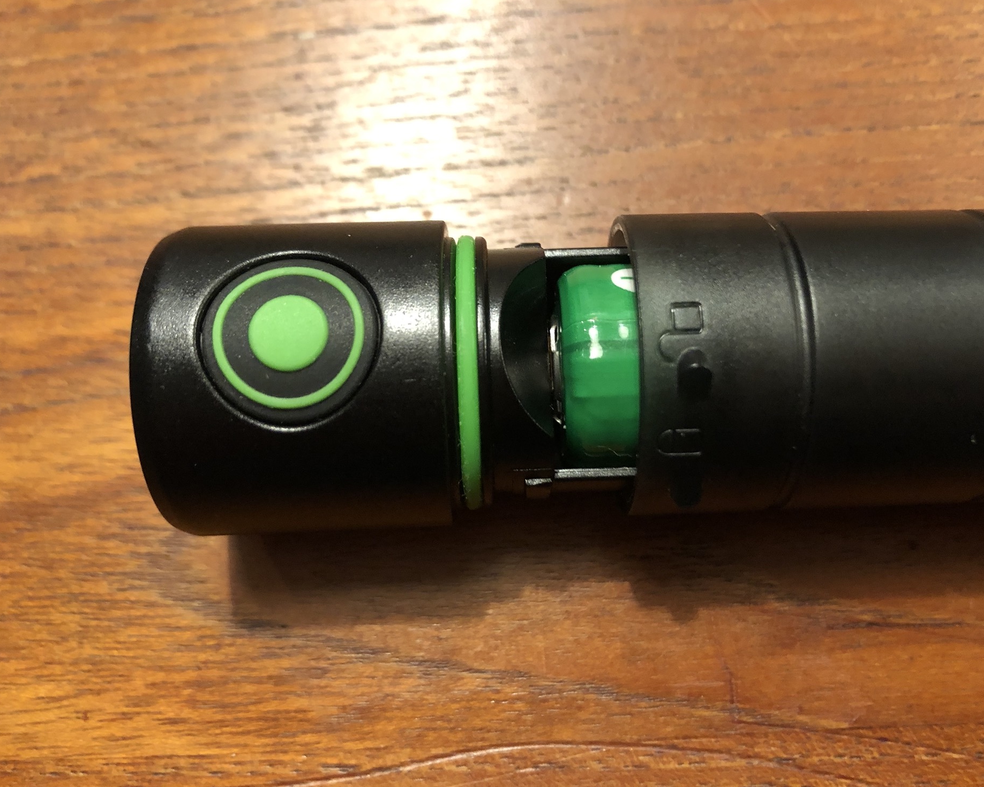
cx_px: 533
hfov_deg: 58.7
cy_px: 384
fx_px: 874
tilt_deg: -77.0
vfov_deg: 48.5
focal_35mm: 30
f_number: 1.8
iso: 80
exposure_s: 1/8
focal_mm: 3.99
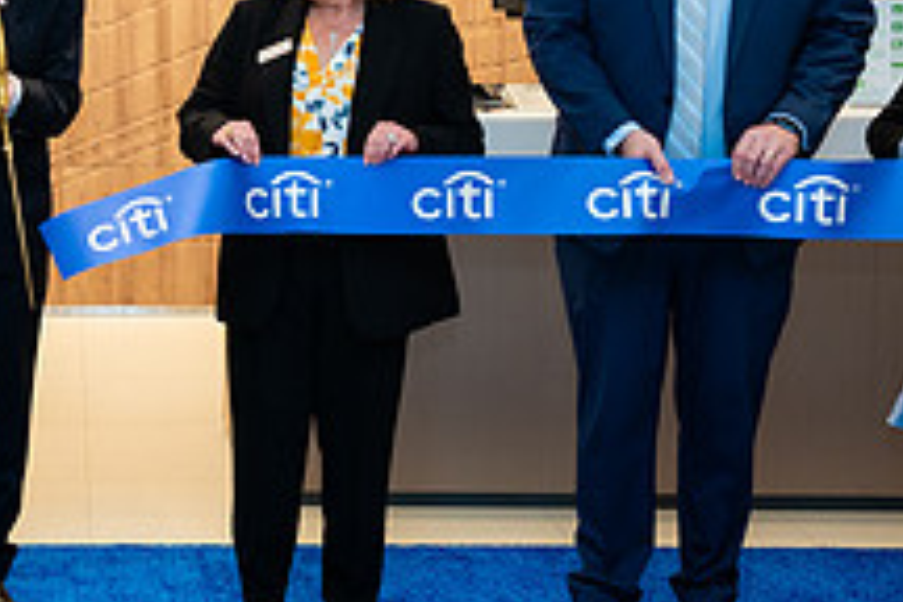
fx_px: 1731
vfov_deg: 19.5
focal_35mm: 69
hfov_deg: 27.3
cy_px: 114
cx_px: -41
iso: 500
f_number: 3.5
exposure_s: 1/200
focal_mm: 24
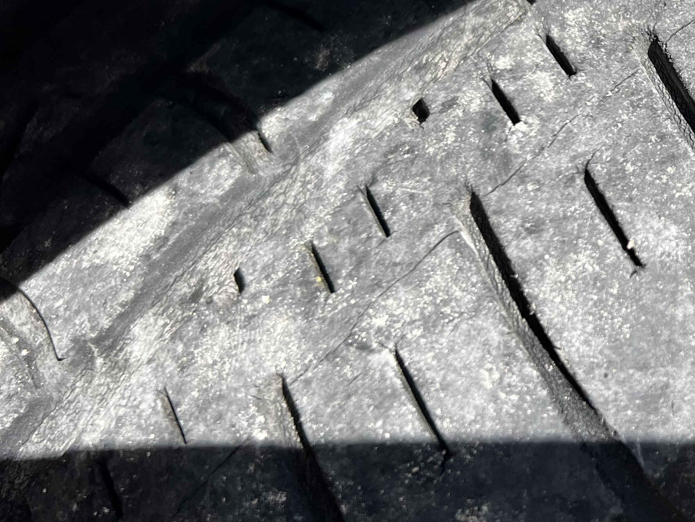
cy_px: 79
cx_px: 720
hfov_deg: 30.1
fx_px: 1185
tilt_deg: -34.5
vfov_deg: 24.3
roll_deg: -3.0
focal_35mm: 59
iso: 50
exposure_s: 1/1295
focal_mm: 5.7
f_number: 1.5
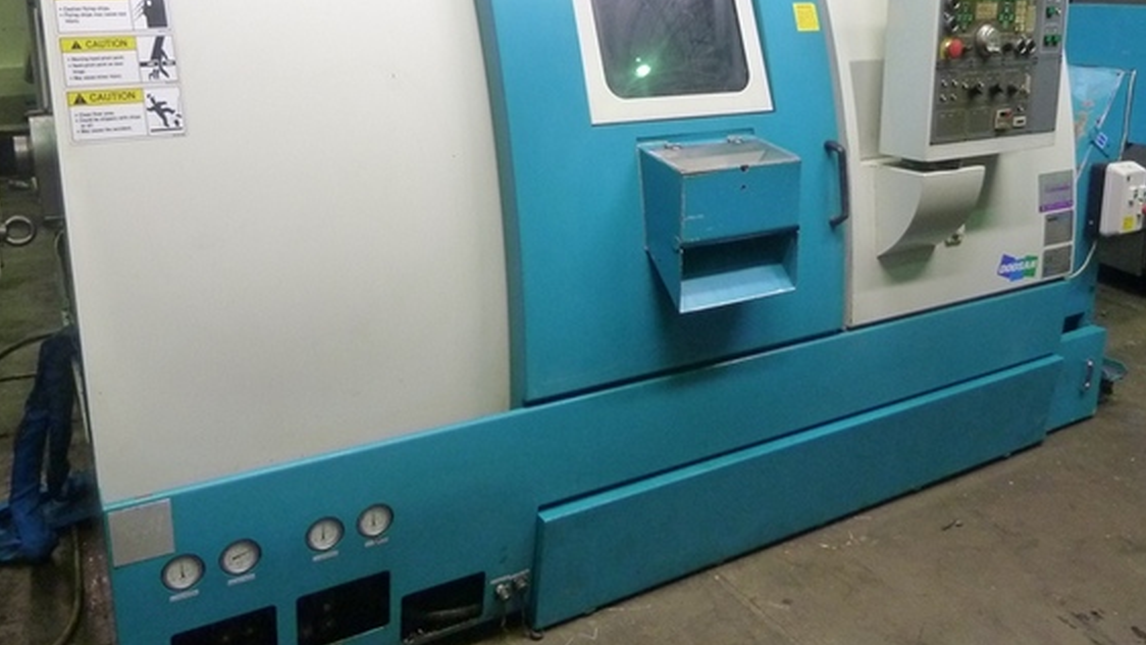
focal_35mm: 31
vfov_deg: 37.2
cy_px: 196
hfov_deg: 62.6
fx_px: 942
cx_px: 597
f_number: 3.3
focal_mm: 4.1
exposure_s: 1/25
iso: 400
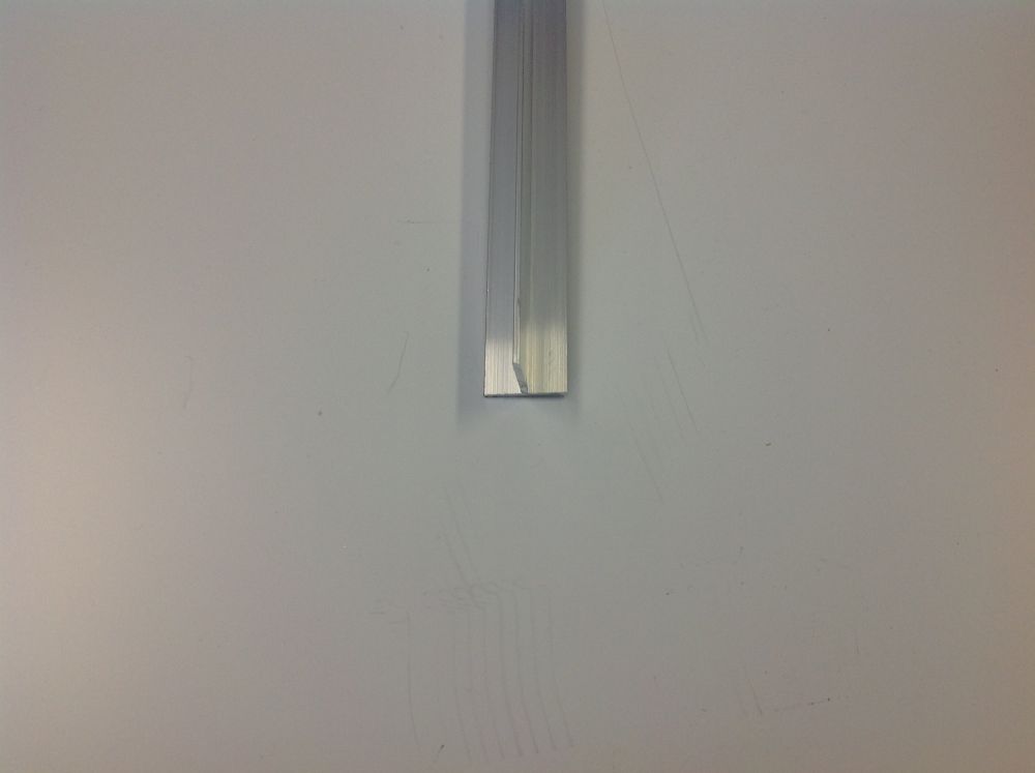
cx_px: 518
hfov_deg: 52.7
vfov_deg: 40.6
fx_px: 1045
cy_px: 386
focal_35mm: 35
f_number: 2.4
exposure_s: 1/50
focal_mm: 4.28
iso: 64
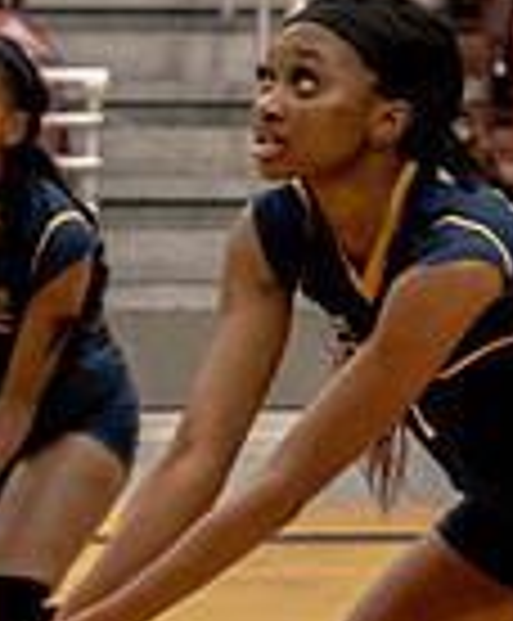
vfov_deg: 5.2
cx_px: 371
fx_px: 6739
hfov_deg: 4.4
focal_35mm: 362
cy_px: -202
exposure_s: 1/750
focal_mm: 80
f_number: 5.6
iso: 8000
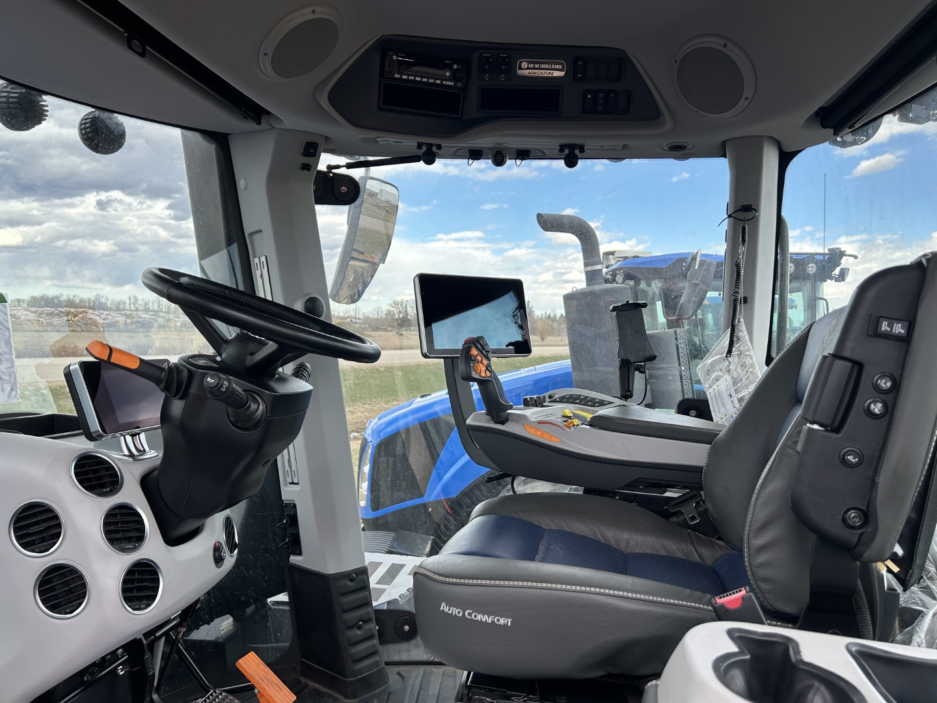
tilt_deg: -2.9
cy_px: 352
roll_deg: -1.1
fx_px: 704
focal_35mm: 26
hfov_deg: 67.3
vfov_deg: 53.1
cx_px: 468
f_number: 1.5
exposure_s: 1/769
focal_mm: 5.7
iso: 50
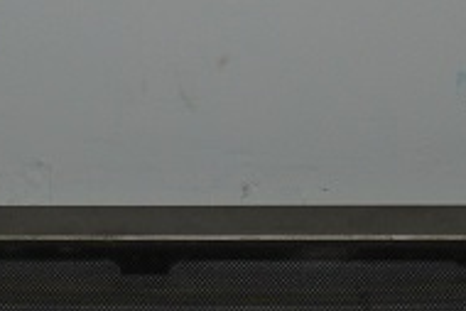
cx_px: 181
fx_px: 2384
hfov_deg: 11.2
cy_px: -174
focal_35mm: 184
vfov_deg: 7.3
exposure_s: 1/60
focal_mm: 14
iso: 160
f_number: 3.5
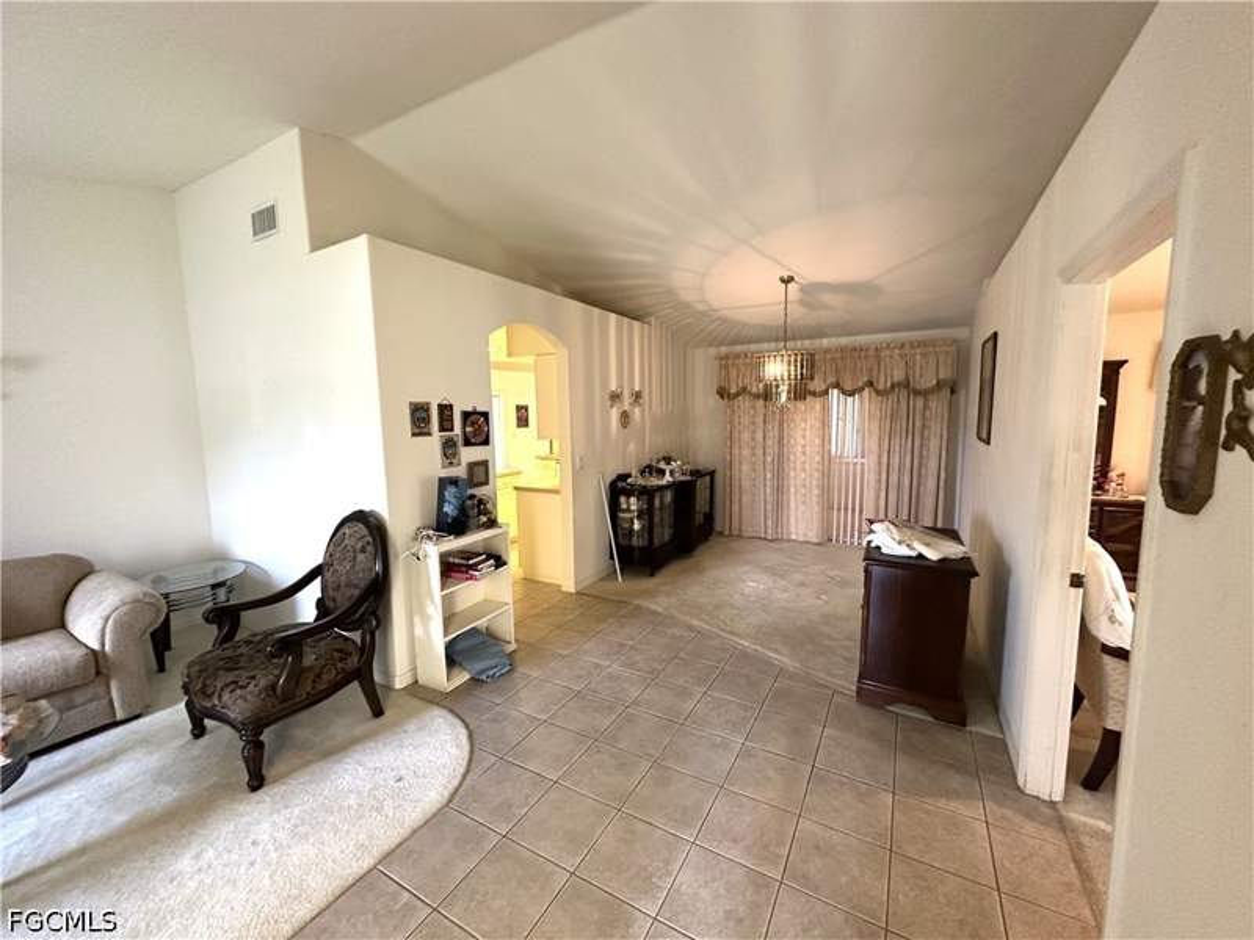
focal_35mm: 14
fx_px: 507
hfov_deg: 102.1
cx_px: 627
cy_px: 470
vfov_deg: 85.7
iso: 500
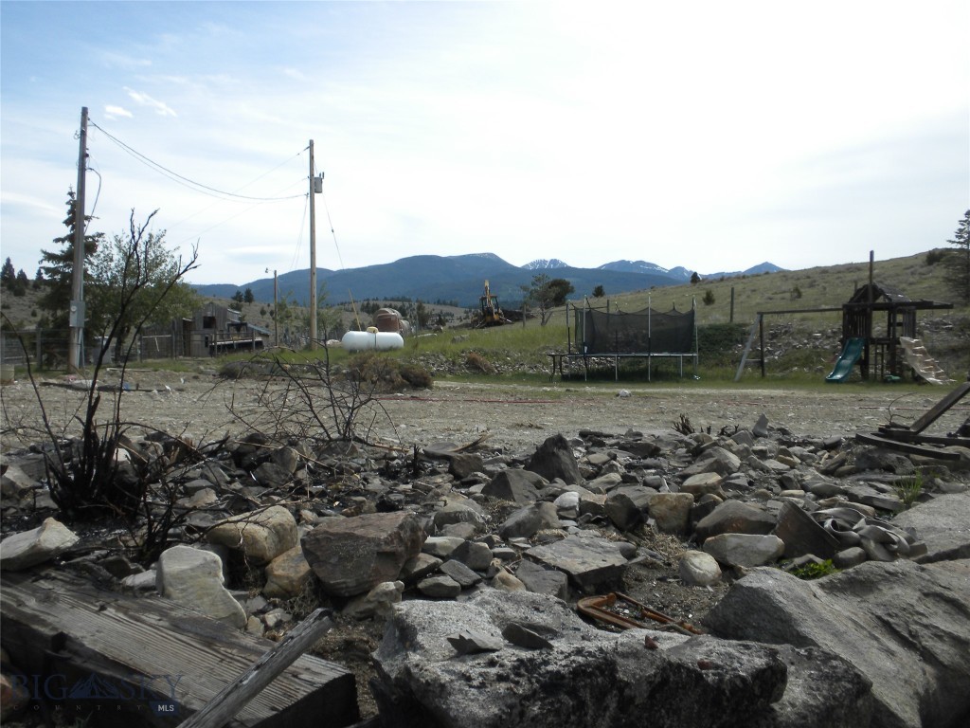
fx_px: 1037
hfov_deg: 50.1
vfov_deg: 38.7
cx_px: 485
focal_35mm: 37
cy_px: 364
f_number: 10
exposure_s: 1/133
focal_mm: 6.6
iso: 64
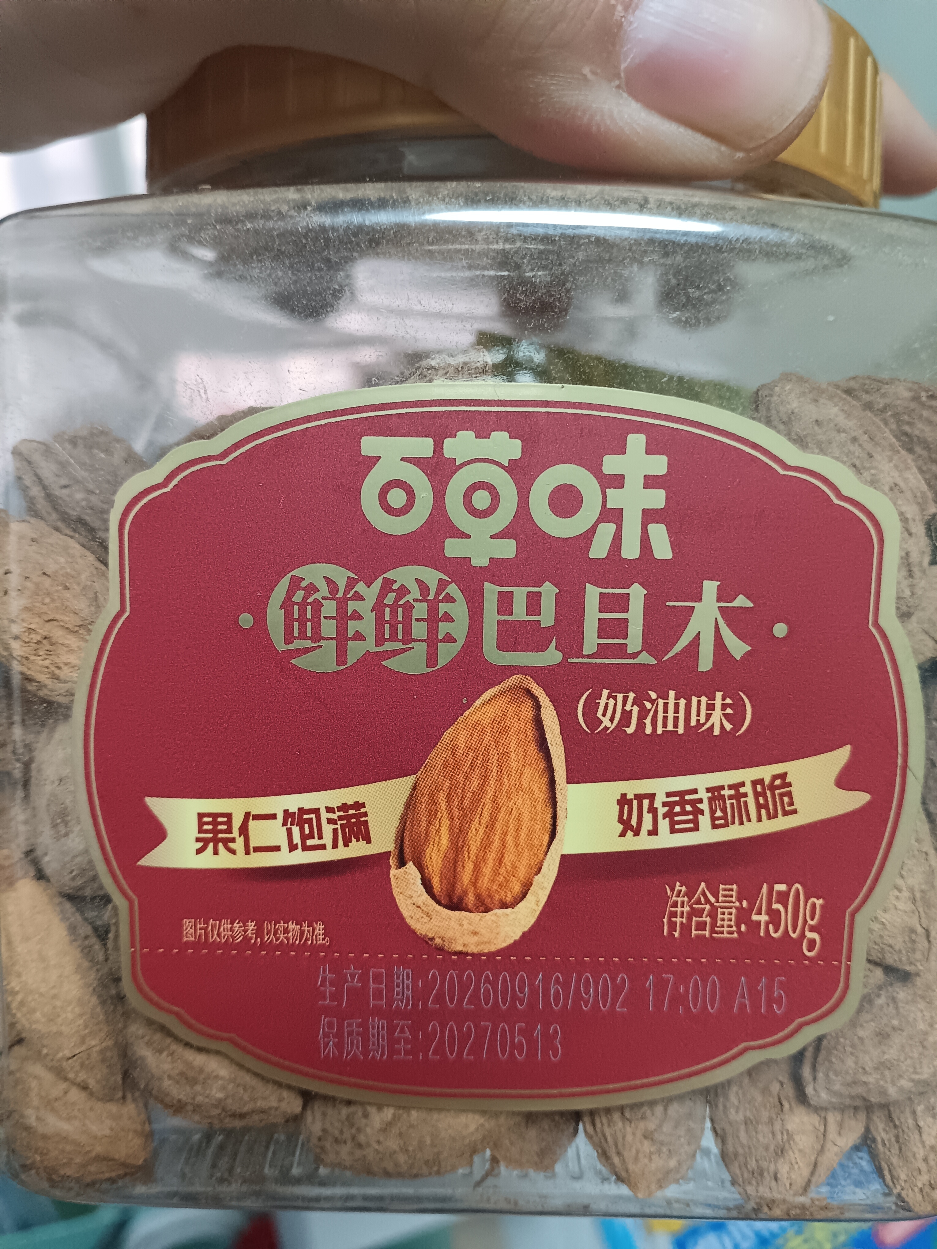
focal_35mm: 27
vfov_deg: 65.3
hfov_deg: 51.4
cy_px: 624
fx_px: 974
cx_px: 468
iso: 3122
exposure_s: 1/100
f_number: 1.8
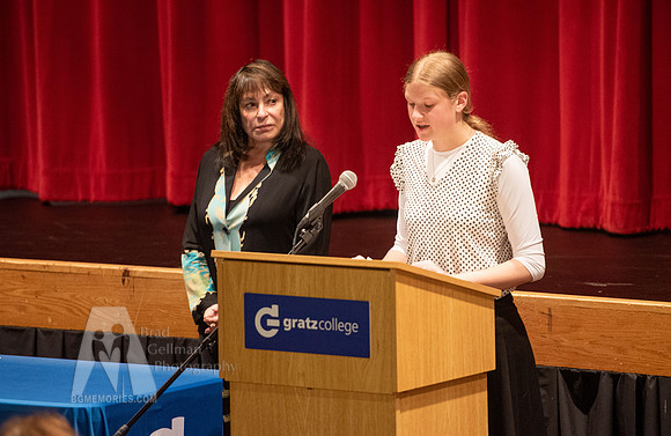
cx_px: 348
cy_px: 212
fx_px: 4662
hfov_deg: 8.2
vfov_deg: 5.4
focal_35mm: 252
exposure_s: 1/80
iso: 2500
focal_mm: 200
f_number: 2.8
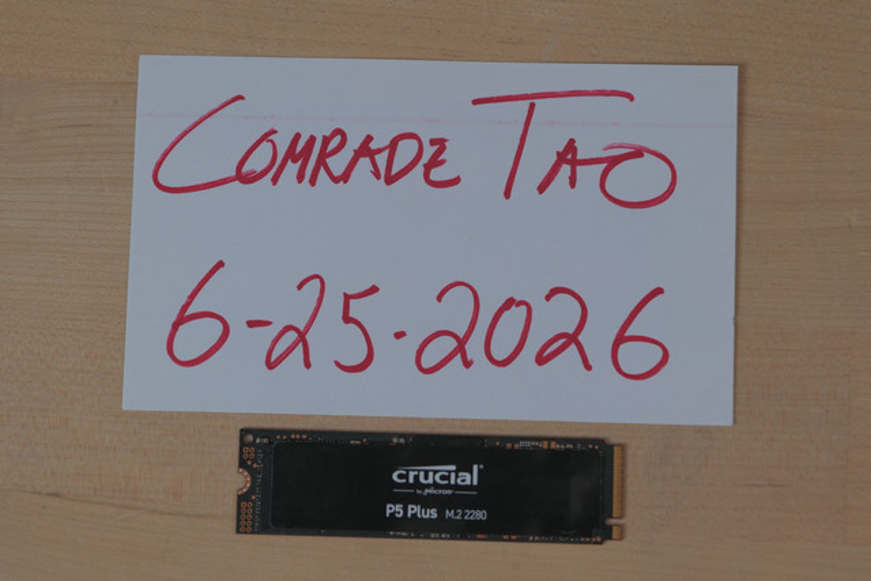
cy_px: 290
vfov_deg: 16.9
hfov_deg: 25.1
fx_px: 1960
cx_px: 436
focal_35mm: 81
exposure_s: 1/100
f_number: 5.6
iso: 1000
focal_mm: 81
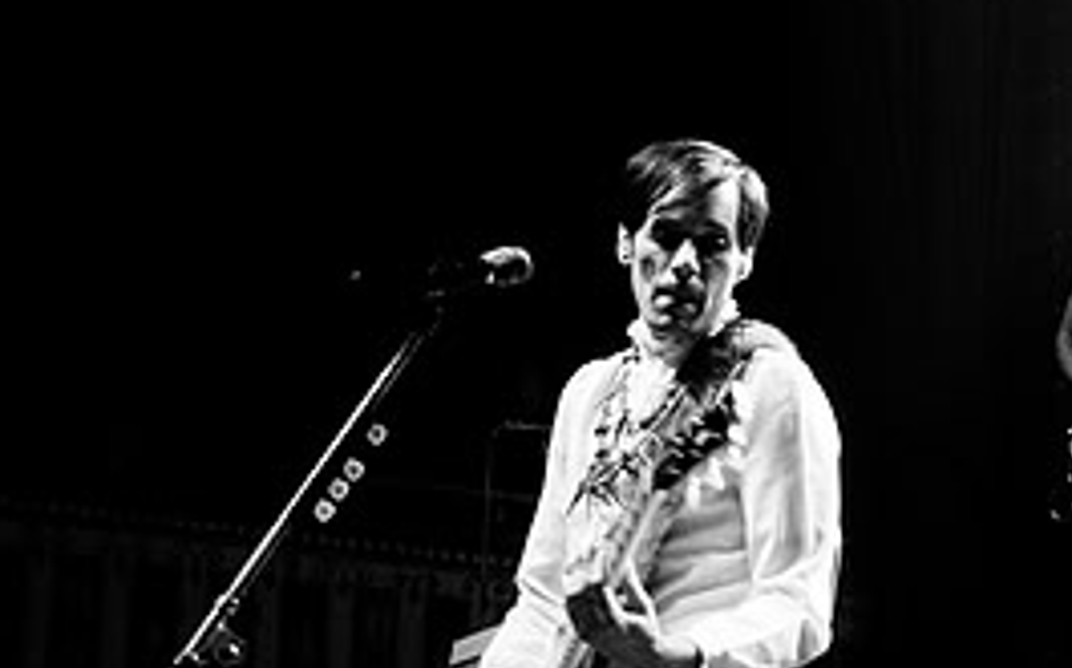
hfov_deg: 17.3
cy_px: 557
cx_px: 1121
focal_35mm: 117
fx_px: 3418
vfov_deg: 11.1
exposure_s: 1/100
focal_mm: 35
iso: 640
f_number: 2.8
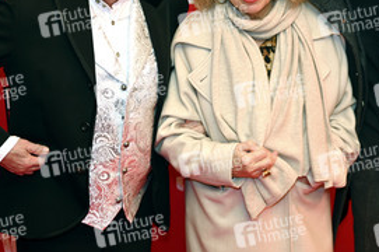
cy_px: 56
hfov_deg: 22.6
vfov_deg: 15.1
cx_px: 233
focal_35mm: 90
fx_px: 946
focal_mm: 54
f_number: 2.8
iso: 1250
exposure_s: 1/125
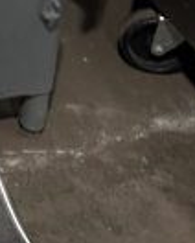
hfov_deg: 9.3
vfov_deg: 9.9
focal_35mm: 144
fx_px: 1036
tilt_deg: -18.8
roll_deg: -1.9
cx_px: -309
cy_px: -494
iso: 200
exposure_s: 1/121
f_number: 1.78
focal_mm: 6.86
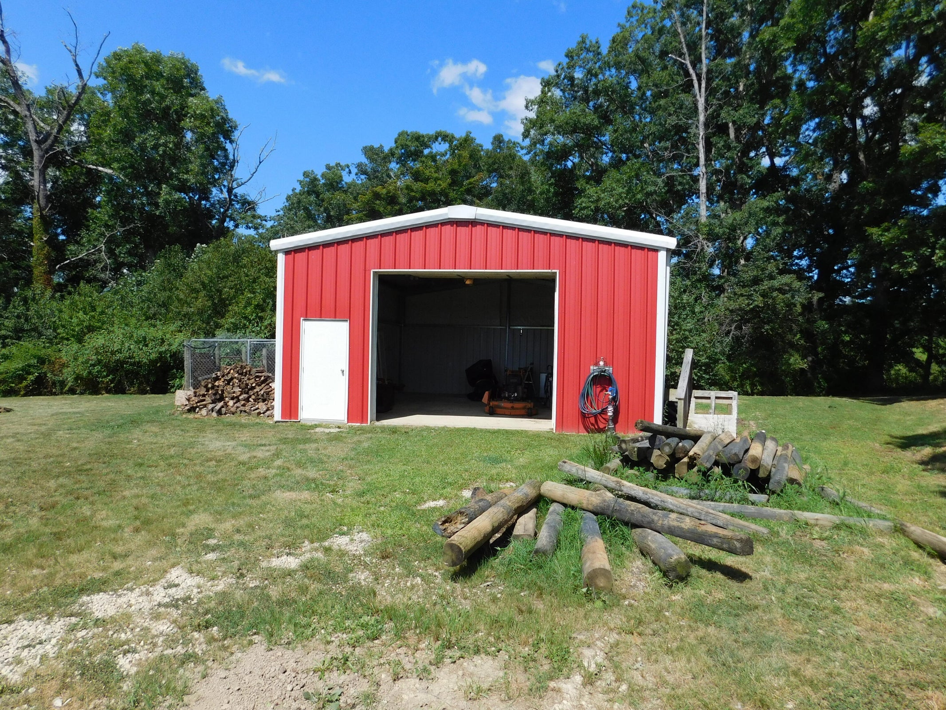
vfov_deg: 58.9
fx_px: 629
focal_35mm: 23
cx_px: 473
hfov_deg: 73.9
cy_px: 355
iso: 125
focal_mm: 4
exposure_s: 1/500
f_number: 6
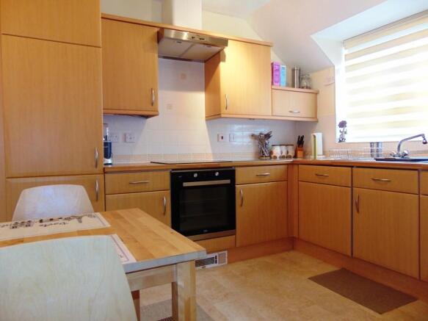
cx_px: 214
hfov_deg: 69.4
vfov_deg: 54.9
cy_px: 160
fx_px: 309
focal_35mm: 25
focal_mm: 4.5
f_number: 3
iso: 200
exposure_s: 1/30
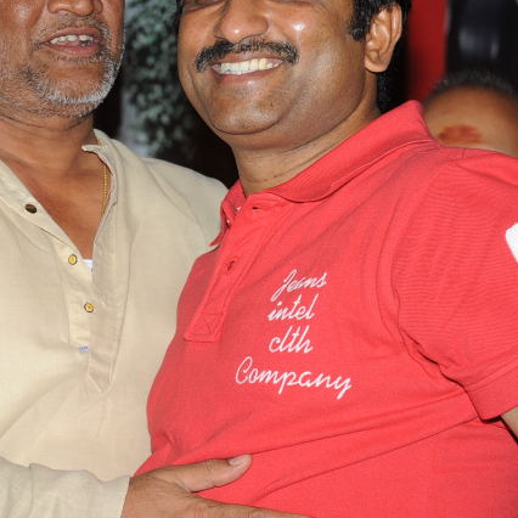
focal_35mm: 245
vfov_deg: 7.1
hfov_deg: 7.1
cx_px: 78
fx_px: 4148
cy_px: 193
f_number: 8
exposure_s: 1/125
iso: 400
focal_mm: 120
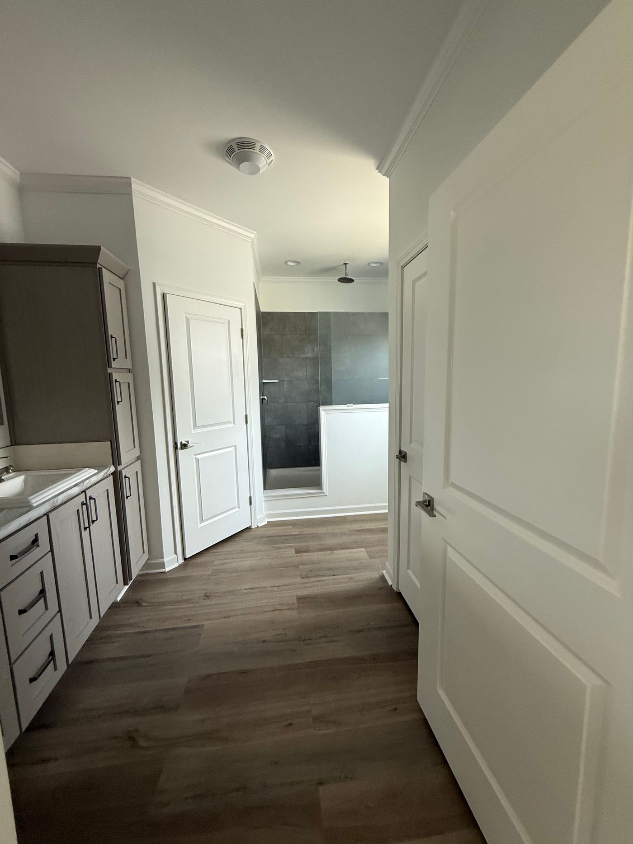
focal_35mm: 14
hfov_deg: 85.7
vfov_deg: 102.1
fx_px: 341
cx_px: 316
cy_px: 422
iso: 200
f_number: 2.2
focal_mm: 2.22
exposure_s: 1/99
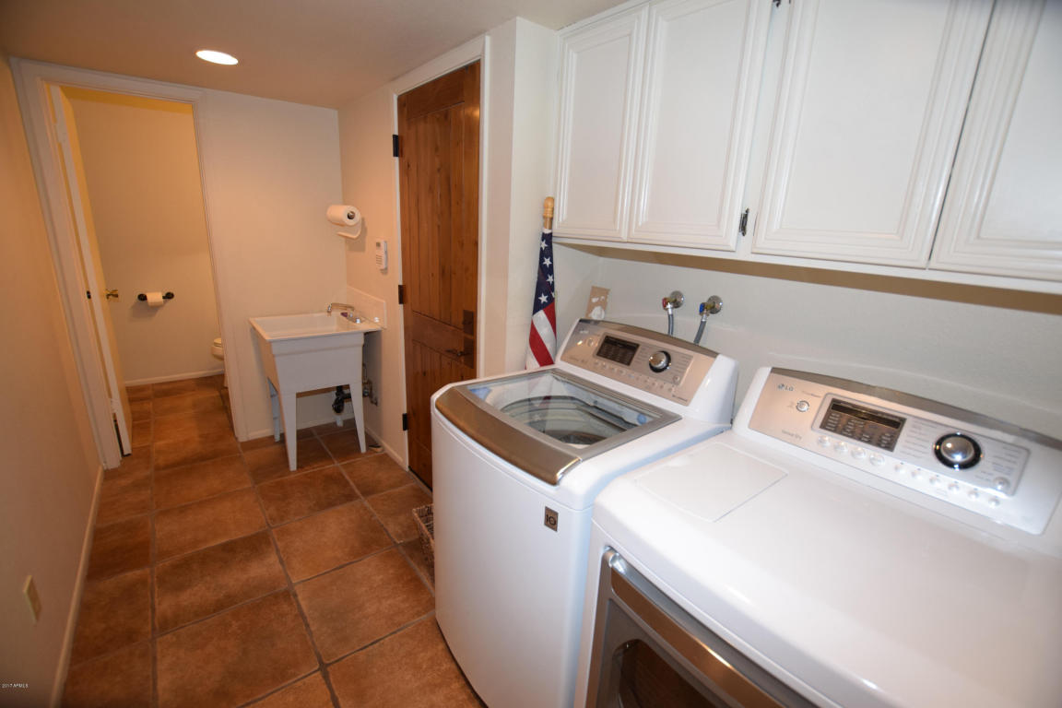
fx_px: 442
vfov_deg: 77.3
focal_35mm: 15
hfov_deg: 100.4
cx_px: 531
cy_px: 354
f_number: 4
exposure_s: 1/60
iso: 800
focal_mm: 10
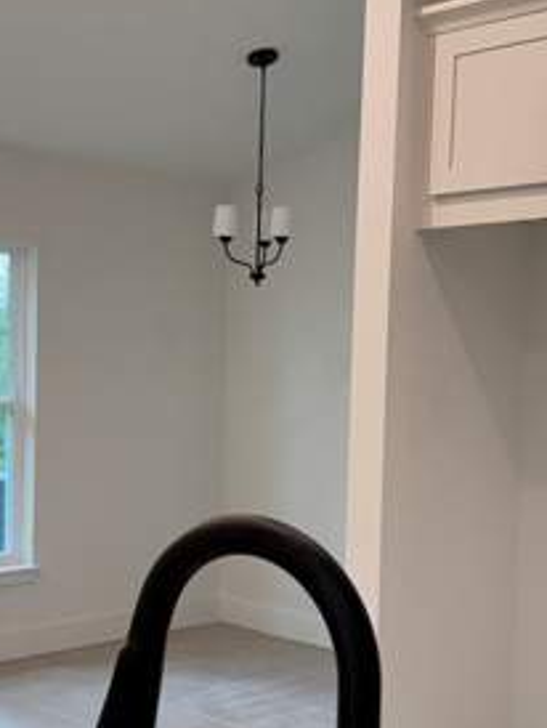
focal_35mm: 56
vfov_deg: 34.2
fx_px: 1178
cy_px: 438
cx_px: 210
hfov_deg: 26.1
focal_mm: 6.76
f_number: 1.78
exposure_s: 1/188
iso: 125
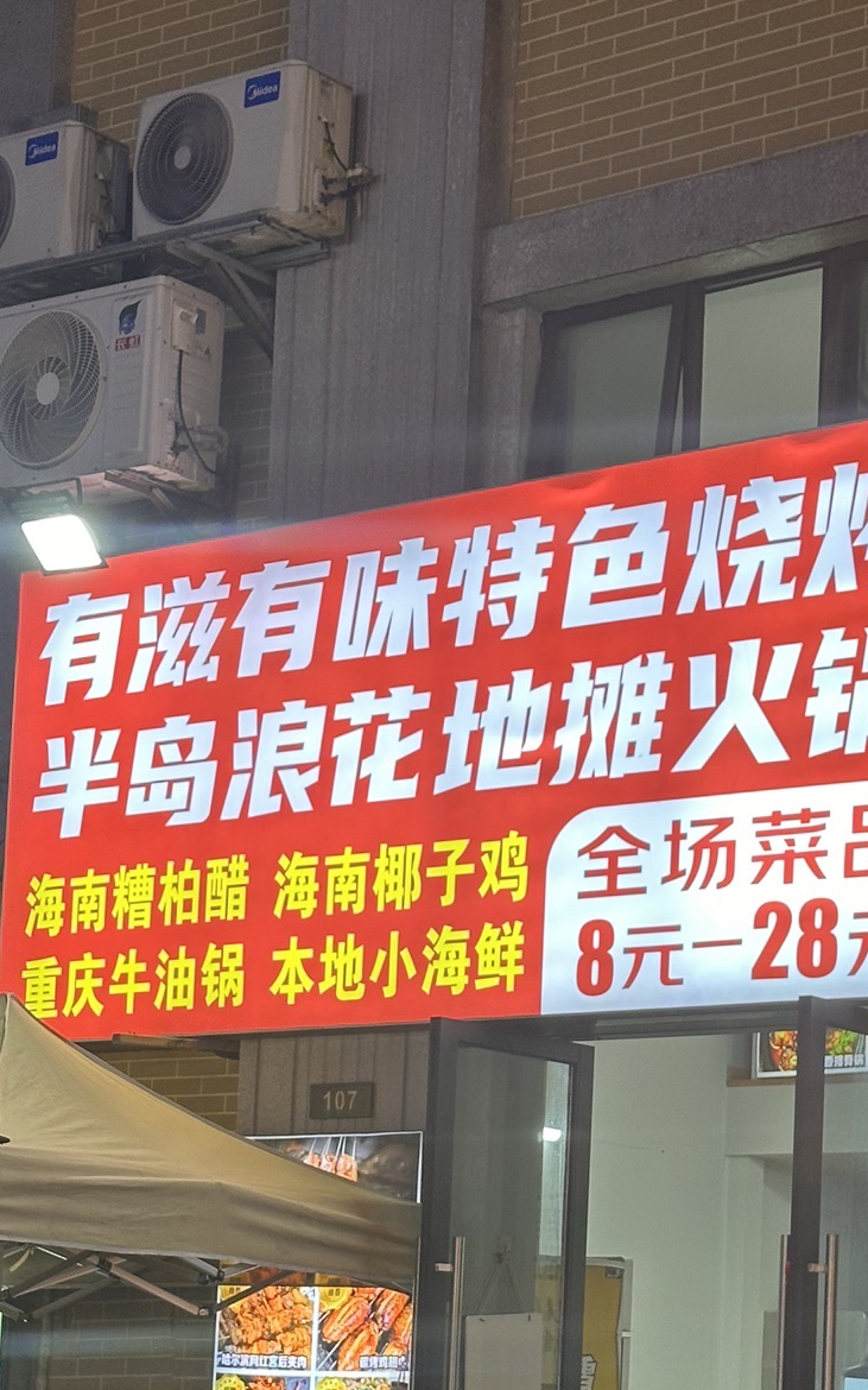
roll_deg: -3.9
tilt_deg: +5.8
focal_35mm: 87
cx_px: 499
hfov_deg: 15.0
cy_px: 1087
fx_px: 3294
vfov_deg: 23.5
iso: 80
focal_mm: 6.86
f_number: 1.78
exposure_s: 1/100
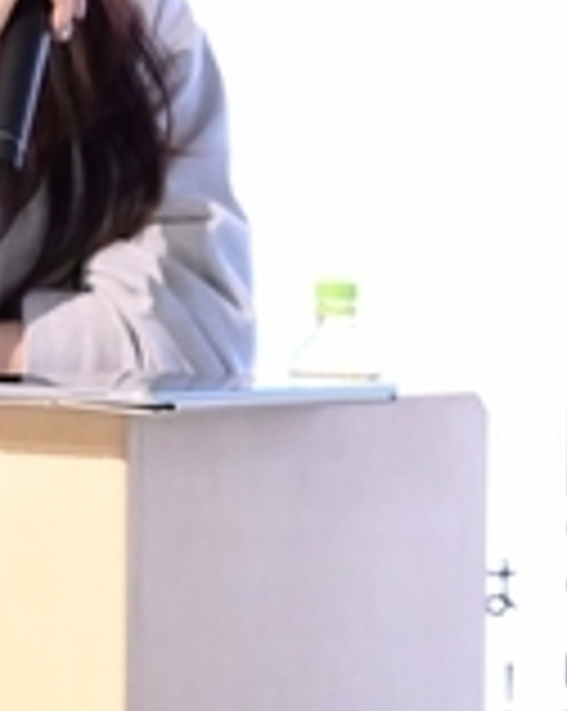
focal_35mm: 570
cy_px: 356
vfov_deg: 3.4
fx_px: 11980
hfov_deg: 2.7
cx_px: 1773
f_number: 4
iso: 6400
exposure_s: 1/200
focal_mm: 120
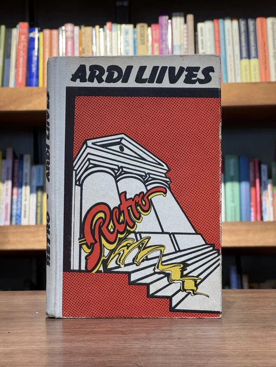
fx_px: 818
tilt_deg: +0.7
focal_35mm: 77
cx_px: 138
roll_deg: +0.4
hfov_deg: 19.1
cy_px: 184
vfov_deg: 25.3
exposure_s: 1/73
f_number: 2.8
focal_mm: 9
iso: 250
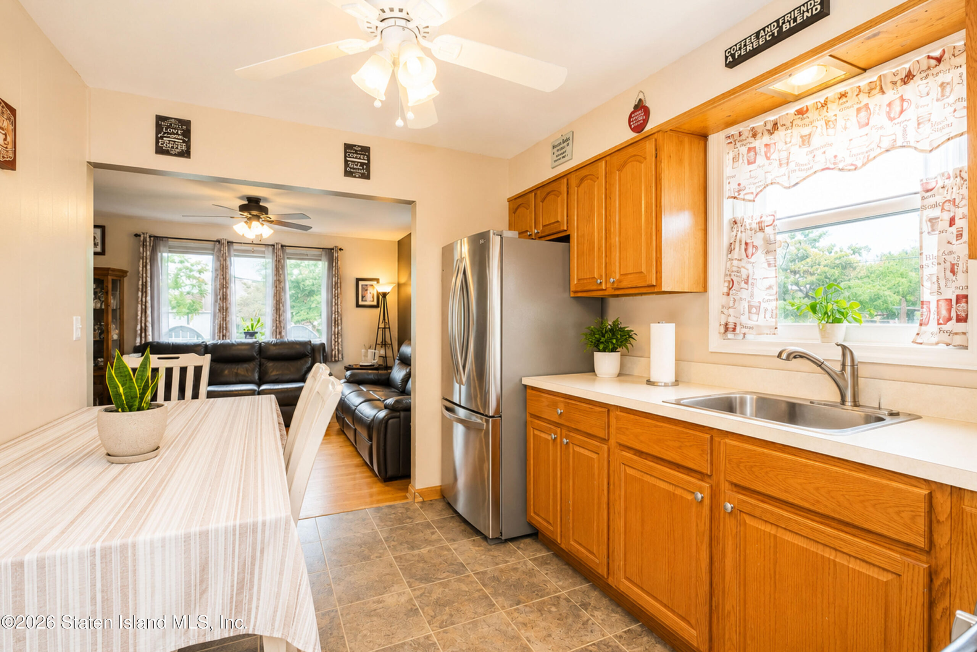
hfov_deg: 100.4
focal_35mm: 15
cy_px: 326
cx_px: 488
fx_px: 407
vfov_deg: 77.3
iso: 2000
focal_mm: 10
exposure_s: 1/60
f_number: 7.1
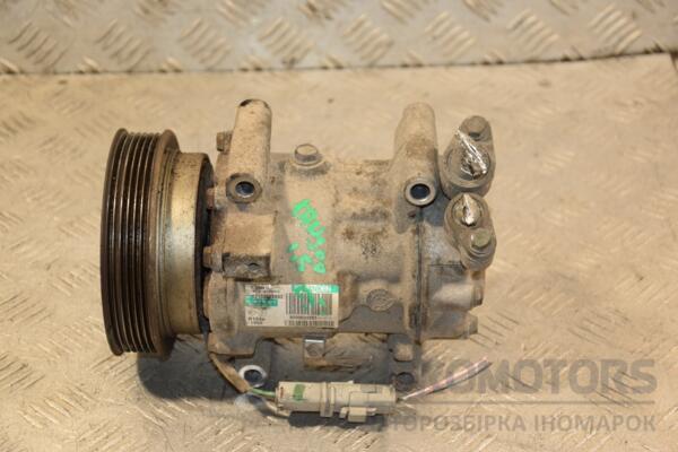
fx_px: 1638
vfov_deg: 15.7
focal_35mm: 87
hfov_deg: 23.4
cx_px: 339
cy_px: 226
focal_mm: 58
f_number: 5
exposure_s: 1/125
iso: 800
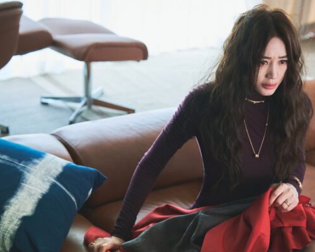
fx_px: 746
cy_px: 127
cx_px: 190
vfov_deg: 19.2
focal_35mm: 80
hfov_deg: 23.8
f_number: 3.5
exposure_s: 1/640
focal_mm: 70
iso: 2000
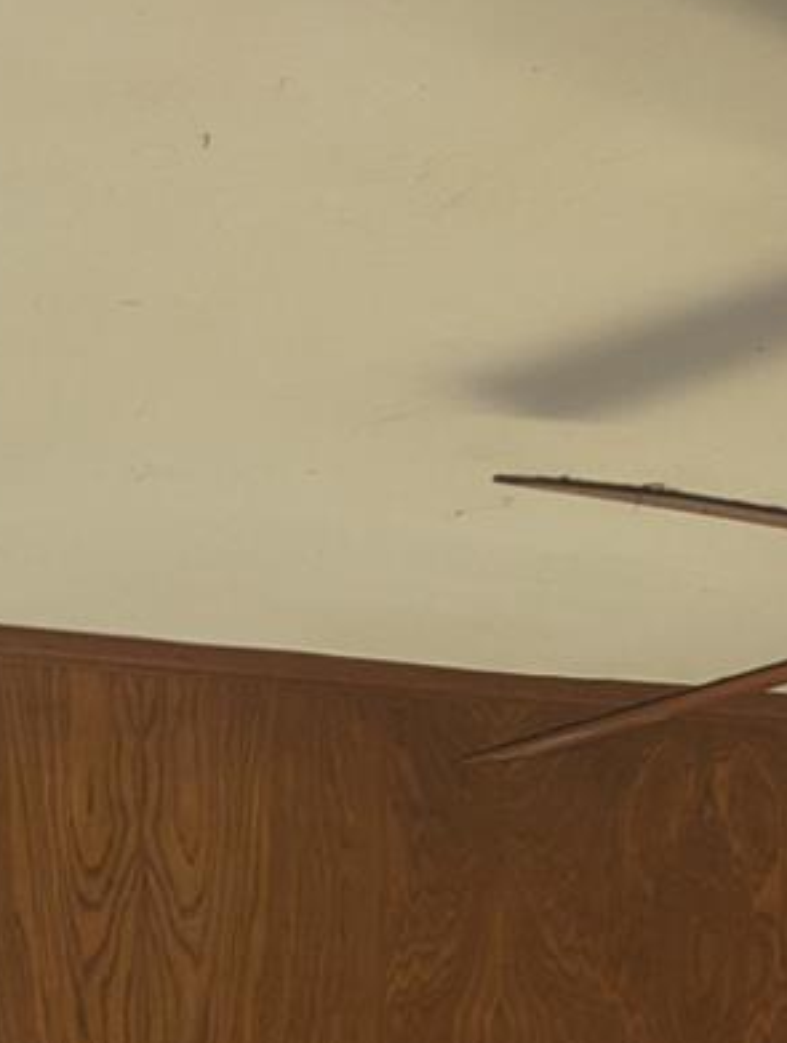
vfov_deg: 17.1
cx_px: 228
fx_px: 2778
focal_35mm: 92
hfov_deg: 16.1
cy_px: 1930
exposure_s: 1/23.8
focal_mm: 6.81
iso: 56
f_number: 1.85
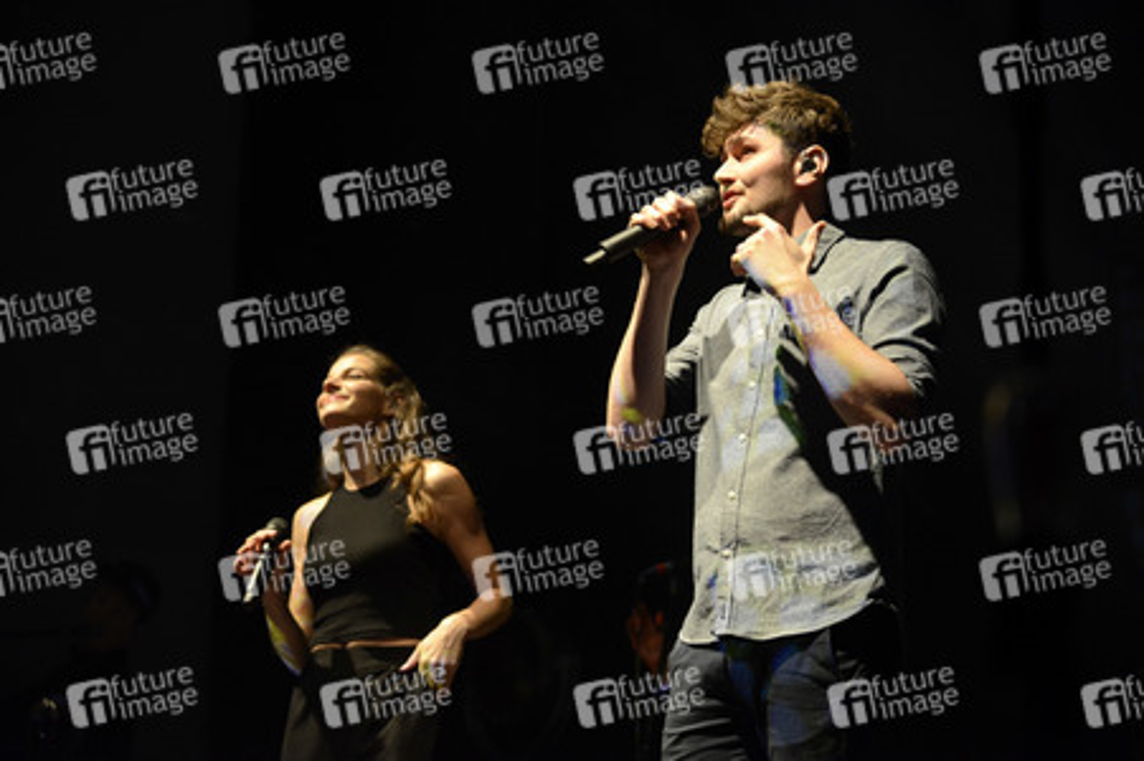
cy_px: 380
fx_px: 2604
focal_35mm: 82
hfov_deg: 24.8
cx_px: 572
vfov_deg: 16.6
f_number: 2.8
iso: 2500
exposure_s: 1/200
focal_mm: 82
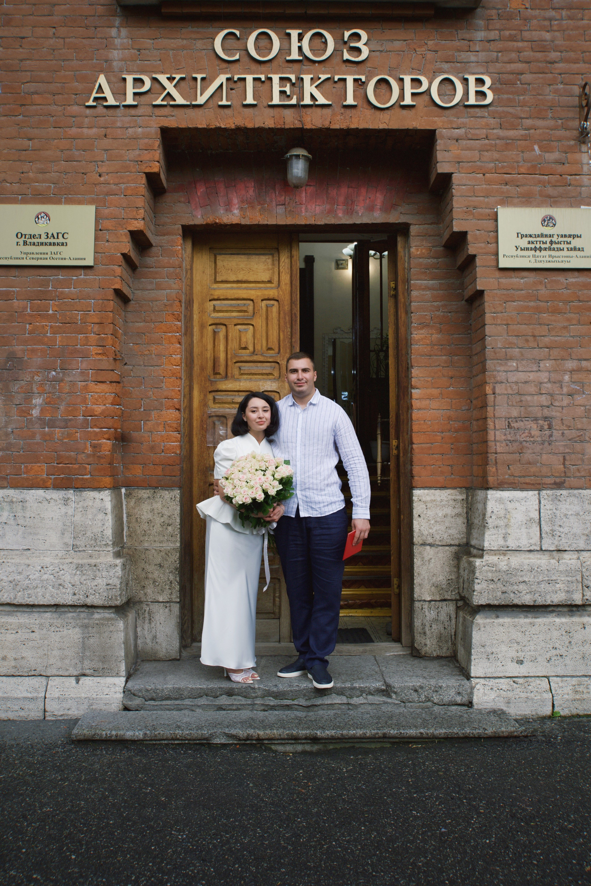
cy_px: 443
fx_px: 837
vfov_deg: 55.8
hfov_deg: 38.9
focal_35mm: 34
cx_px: 296
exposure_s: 1/125
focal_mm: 34
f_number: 6.3
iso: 800
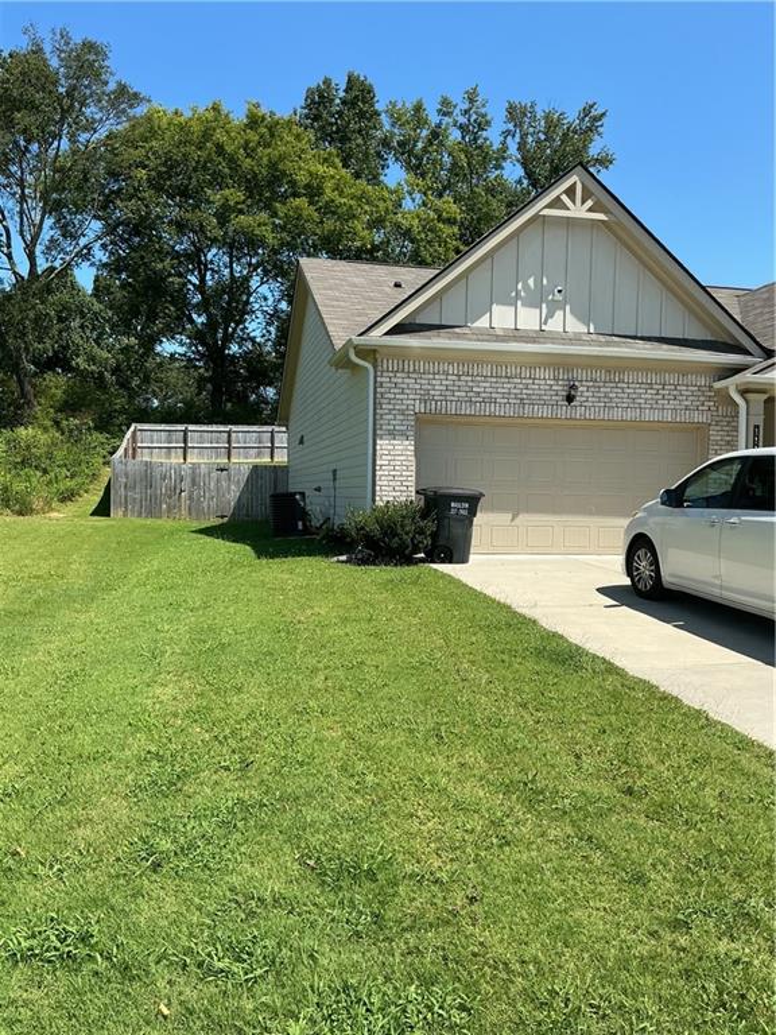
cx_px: 388
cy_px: 518
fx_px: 867
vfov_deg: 61.7
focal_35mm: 29
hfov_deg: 48.2
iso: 25
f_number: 1.8
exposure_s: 1/1279
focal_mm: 3
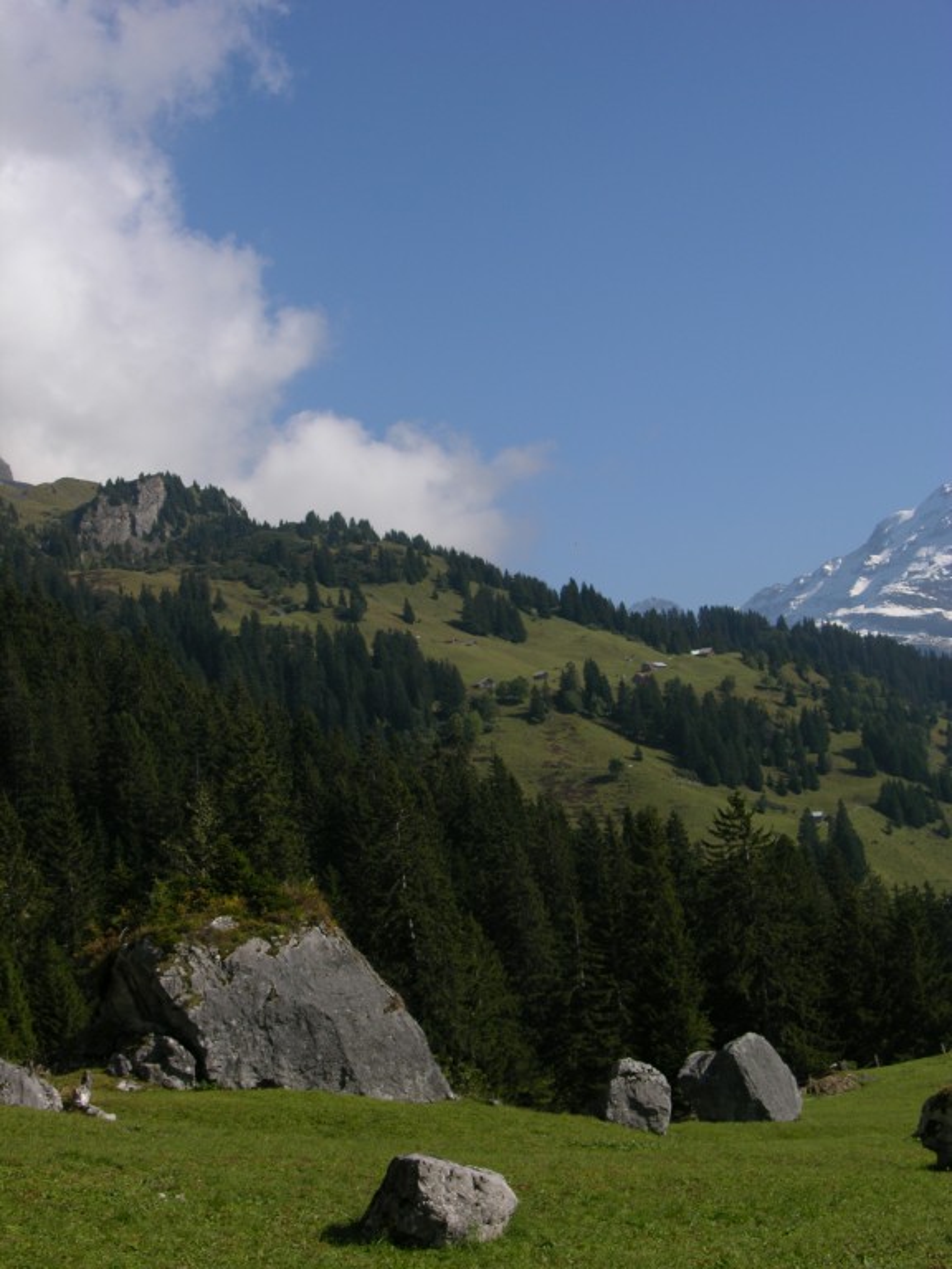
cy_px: 634
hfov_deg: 23.7
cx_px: 476
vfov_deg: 31.2
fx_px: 2273
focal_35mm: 62
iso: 50
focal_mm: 15.7
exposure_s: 1/380
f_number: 5.7
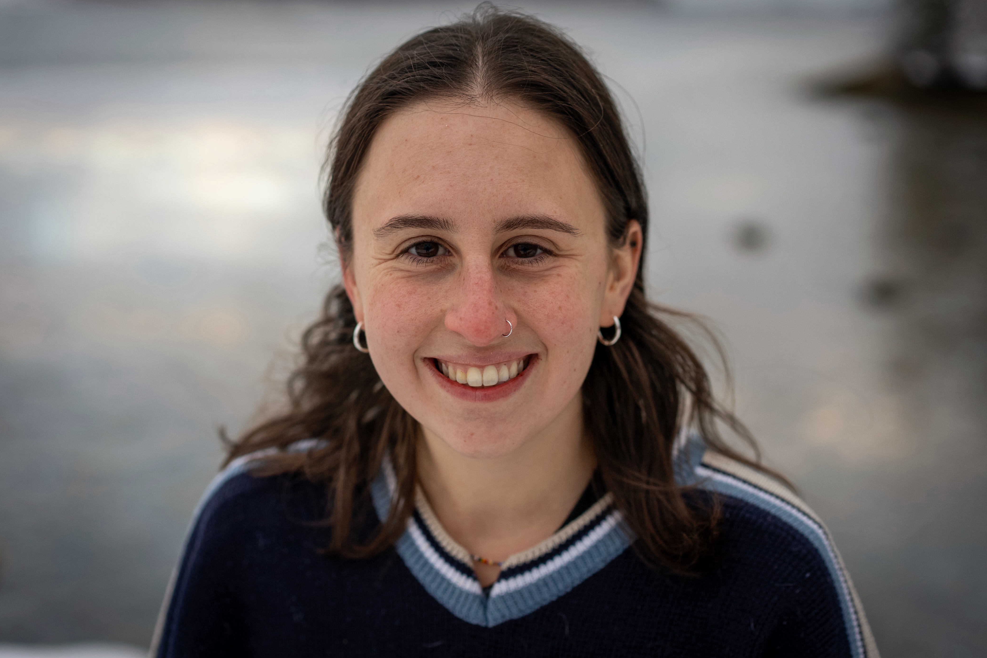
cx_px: 497
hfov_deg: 35.6
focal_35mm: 56
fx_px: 1535
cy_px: 325
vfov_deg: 24.2
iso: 400
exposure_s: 1/640
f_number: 2.8
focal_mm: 55
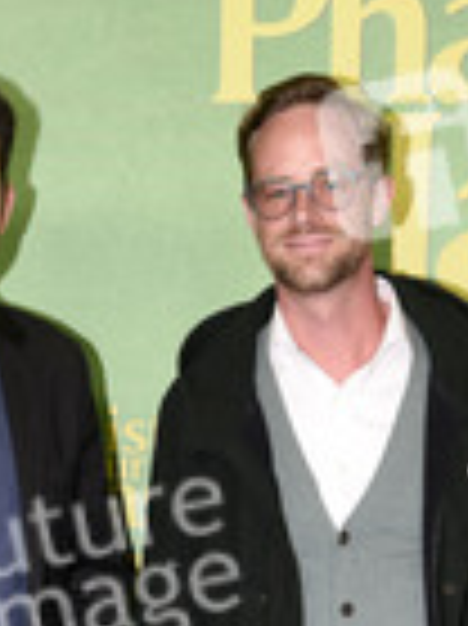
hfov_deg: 14.0
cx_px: 140
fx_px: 1896
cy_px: 811
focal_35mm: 105
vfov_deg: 17.6
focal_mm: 38
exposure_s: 1/125
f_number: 6.3
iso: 500
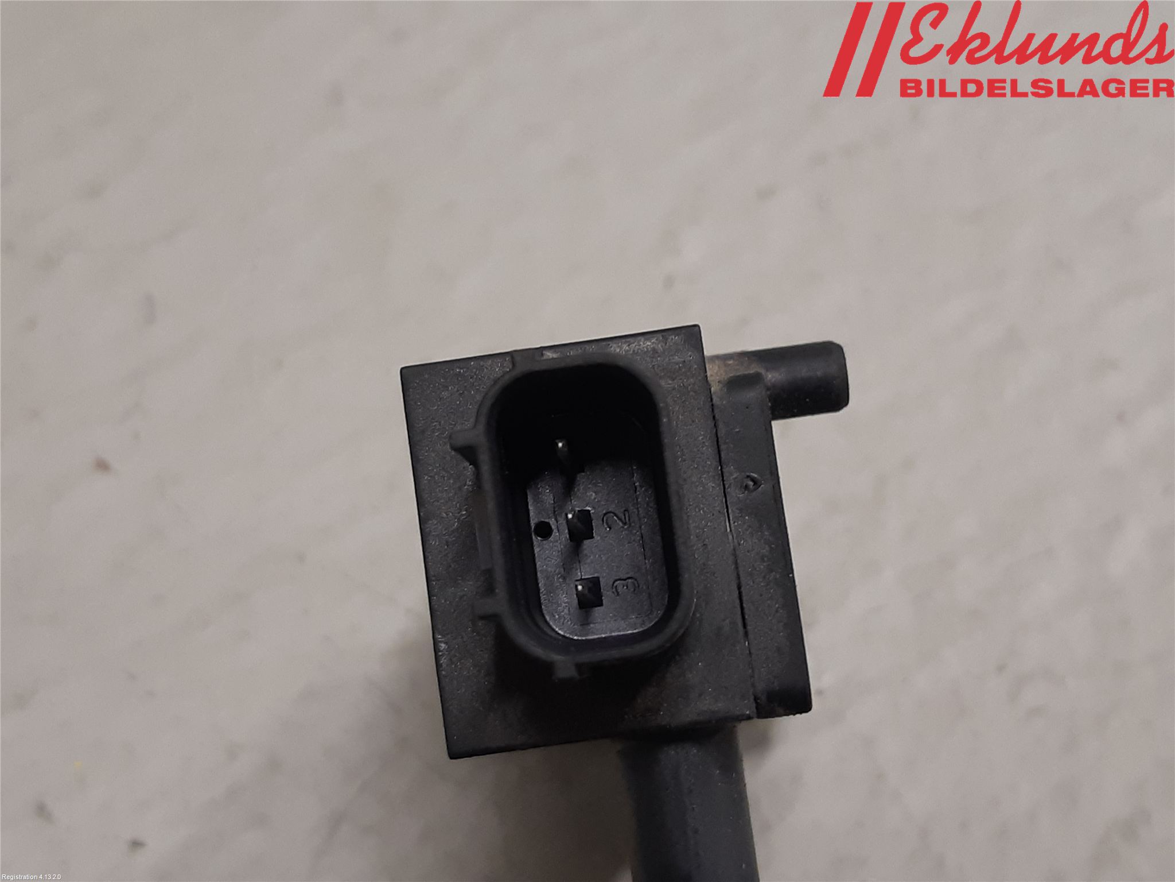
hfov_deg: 67.3
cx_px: 588
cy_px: 441
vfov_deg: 53.1
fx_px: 883
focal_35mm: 26
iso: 100
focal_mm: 3.93
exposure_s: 1/50
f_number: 1.7
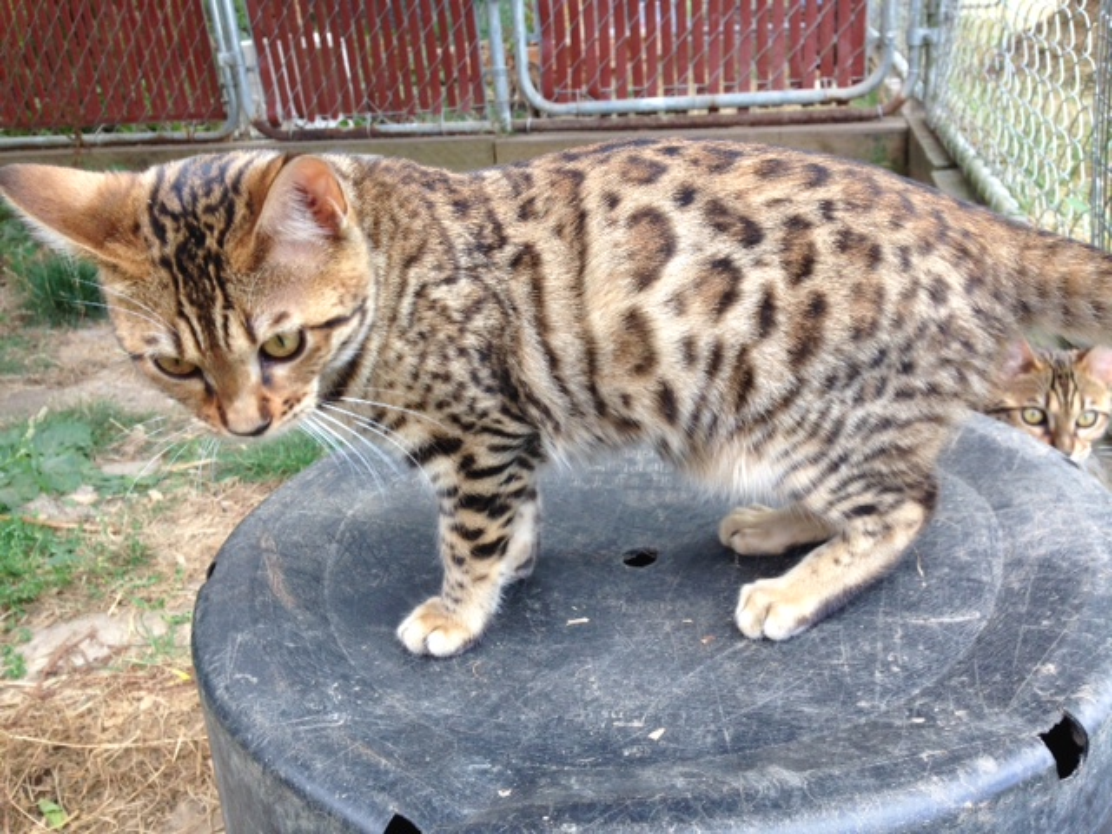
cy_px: 417
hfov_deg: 55.4
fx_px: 1060
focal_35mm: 33
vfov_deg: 42.9
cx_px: 556
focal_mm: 4.12
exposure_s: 1/120
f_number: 2.4
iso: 80
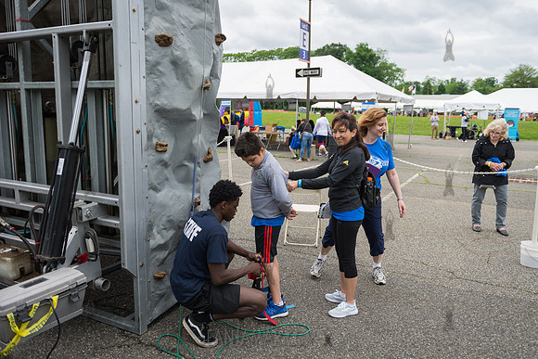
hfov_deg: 63.6
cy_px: 180
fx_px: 433
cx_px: 269
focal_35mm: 29
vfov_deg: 45.0
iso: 200
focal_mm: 29
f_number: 3.5
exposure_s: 1/800
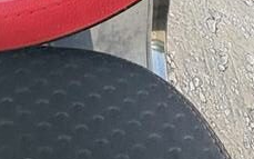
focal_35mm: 58
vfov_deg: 13.2
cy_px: -261
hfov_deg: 32.1
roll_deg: -2.9
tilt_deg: -25.1
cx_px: -4
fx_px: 401
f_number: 2.2
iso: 125
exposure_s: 1/99
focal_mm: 2.22
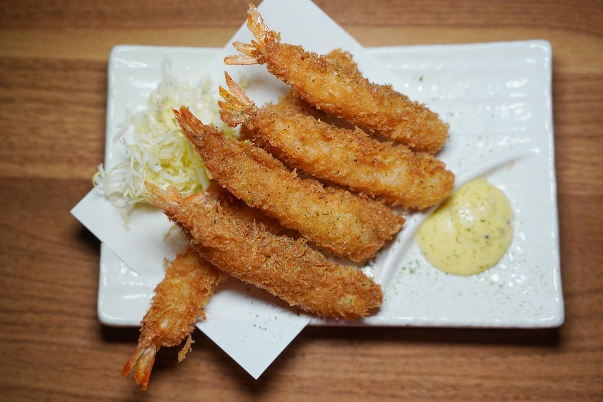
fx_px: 720
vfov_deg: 31.2
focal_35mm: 43
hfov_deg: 45.4
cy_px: 201
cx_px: 302
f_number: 4
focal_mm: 43
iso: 160
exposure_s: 1/60
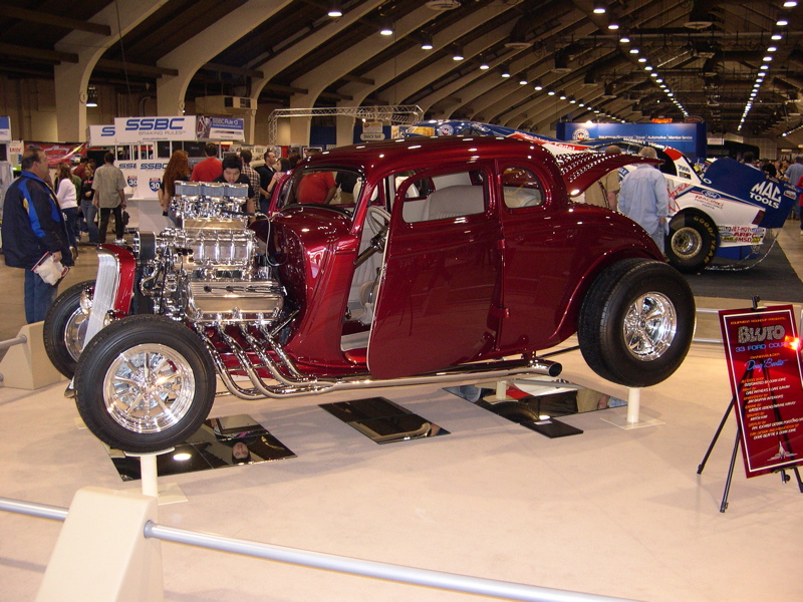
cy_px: 301
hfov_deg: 49.0
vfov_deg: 37.7
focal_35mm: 38
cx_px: 402
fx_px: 881
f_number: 2.8
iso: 252
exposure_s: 1/60
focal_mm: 8
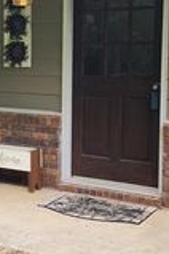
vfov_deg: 27.0
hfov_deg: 17.9
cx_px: 21
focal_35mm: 75
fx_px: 528
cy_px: 106
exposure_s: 1/120
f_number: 1.8
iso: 20
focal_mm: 6.4
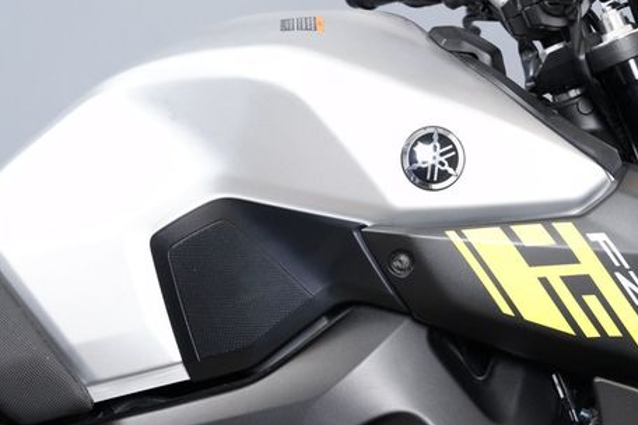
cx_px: 347
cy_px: 203
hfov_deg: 15.5
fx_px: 2339
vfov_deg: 10.4
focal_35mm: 132
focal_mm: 94
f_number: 10
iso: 5000
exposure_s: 1/60
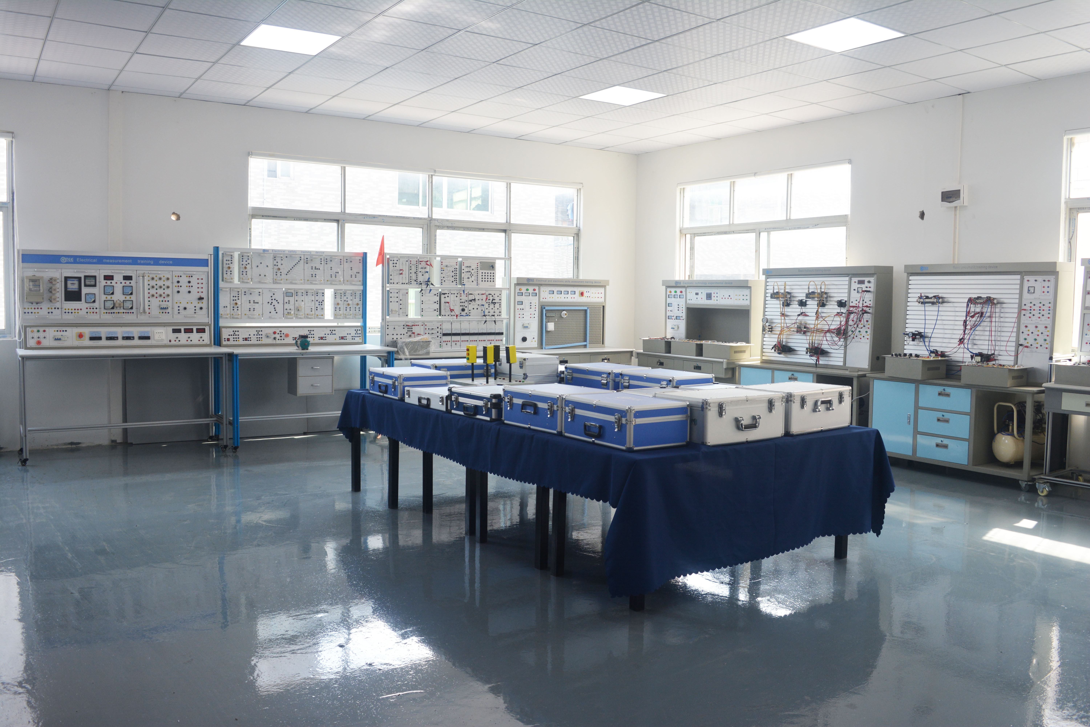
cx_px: 545
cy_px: 364
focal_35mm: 30
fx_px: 908
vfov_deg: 43.6
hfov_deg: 61.9
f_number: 5.6
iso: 250
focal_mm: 20
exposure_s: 1/125
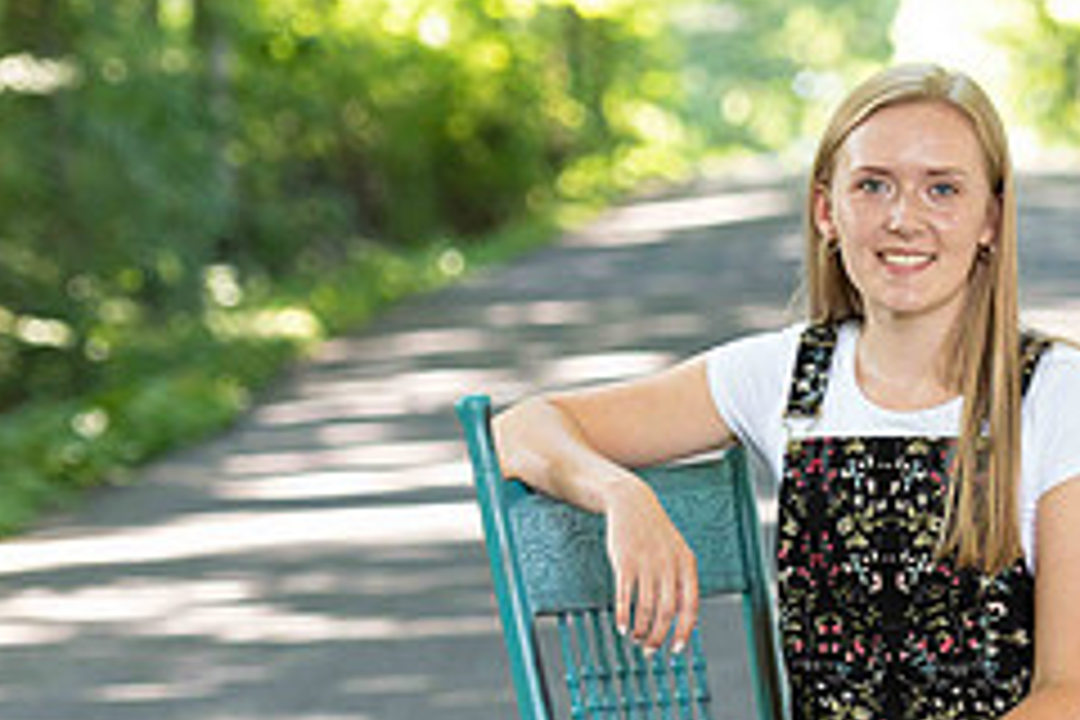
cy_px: 637
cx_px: 968
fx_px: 7919
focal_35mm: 264
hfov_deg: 7.8
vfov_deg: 5.2
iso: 640
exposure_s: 1/200
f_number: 3.5
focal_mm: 100
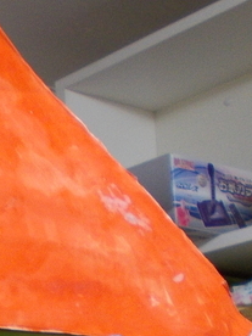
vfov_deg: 16.7
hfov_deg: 11.6
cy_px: 394
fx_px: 1097
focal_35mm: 113
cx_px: -270
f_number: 3.2
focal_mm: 4.6
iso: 125
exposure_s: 1/25
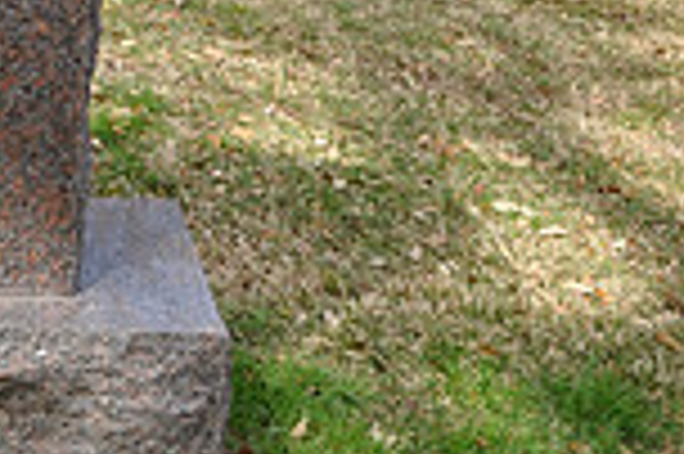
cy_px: -254
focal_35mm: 137
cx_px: -234
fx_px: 2600
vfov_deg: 9.7
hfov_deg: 14.3
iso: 200
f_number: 9
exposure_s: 1/80
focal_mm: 24
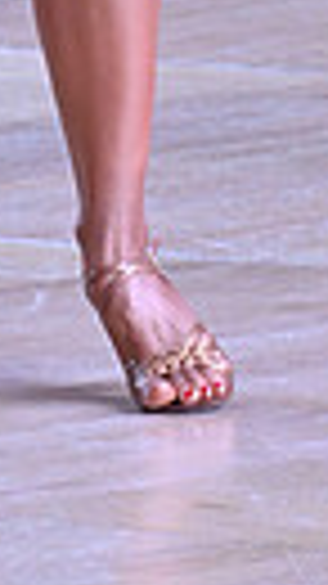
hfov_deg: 1.9
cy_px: -702
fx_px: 9769
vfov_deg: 3.4
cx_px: -245
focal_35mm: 631
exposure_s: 1/400
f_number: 7.1
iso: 4000
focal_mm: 135
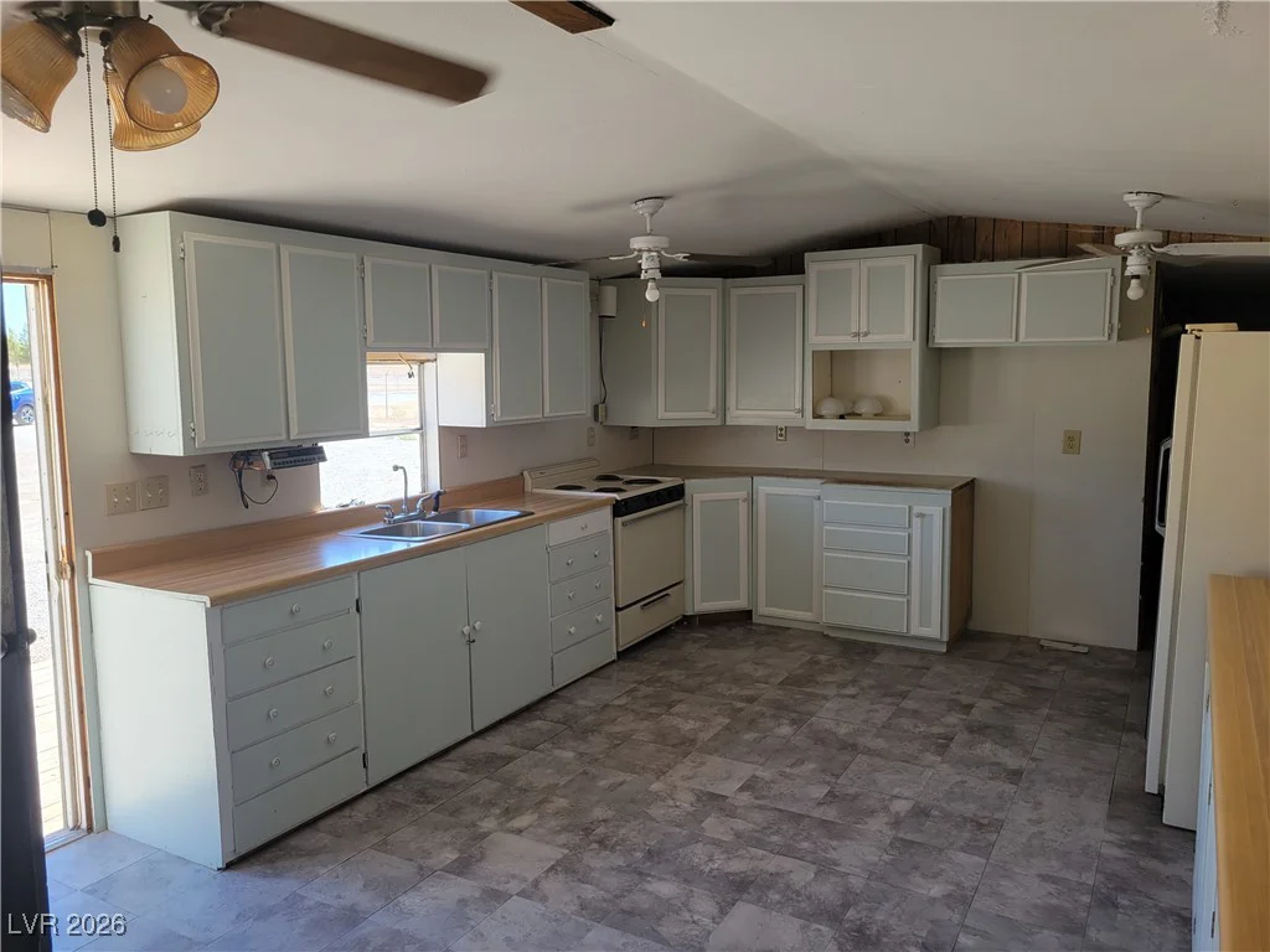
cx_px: 635
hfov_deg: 67.3
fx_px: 954
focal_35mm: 26
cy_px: 476
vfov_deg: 53.1
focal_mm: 5.4
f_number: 1.8
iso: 40
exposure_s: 1/192
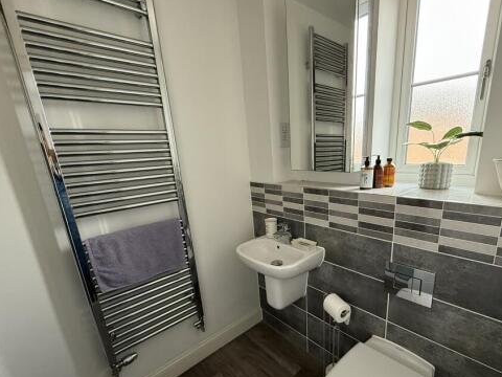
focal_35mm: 17
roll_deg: +1.8
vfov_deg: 74.3
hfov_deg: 90.5
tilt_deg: -15.7
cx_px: 286
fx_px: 247
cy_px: 217
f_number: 2.2
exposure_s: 1/60
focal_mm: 2.22
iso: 400
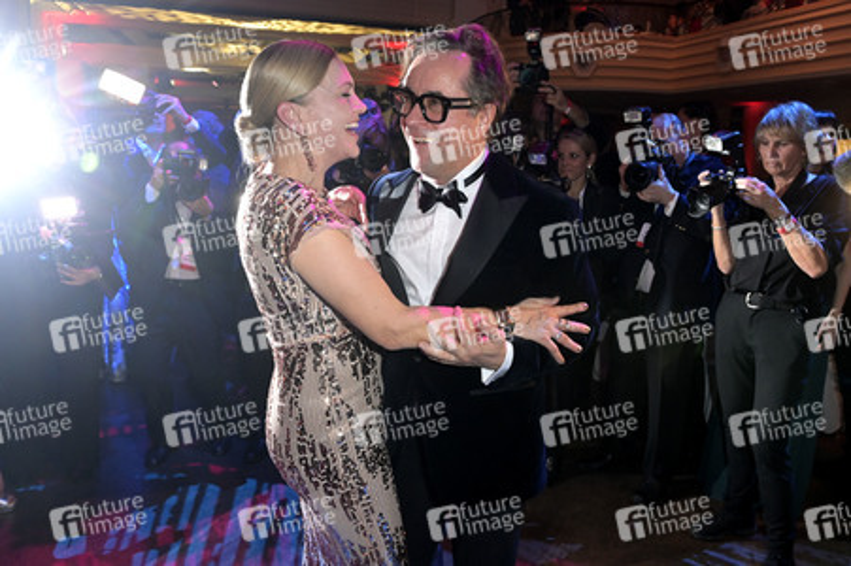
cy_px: 283
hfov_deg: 73.8
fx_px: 567
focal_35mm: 24
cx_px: 426
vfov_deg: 53.1
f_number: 5
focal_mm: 24
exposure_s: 1/250
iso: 6400
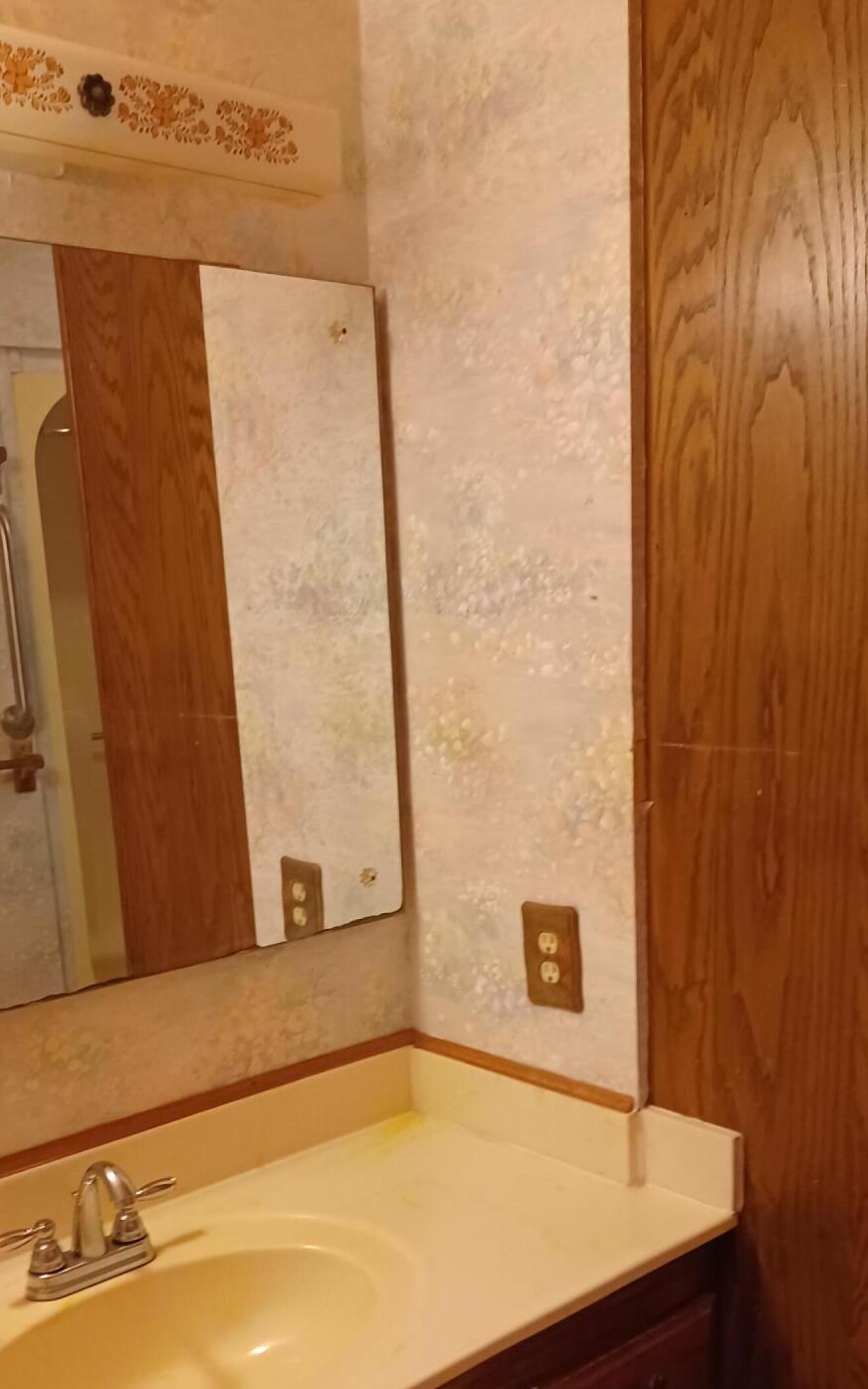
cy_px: 923
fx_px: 1438
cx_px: 427
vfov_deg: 50.6
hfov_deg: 33.6
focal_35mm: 38
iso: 500
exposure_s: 1/25
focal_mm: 4.6
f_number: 1.8
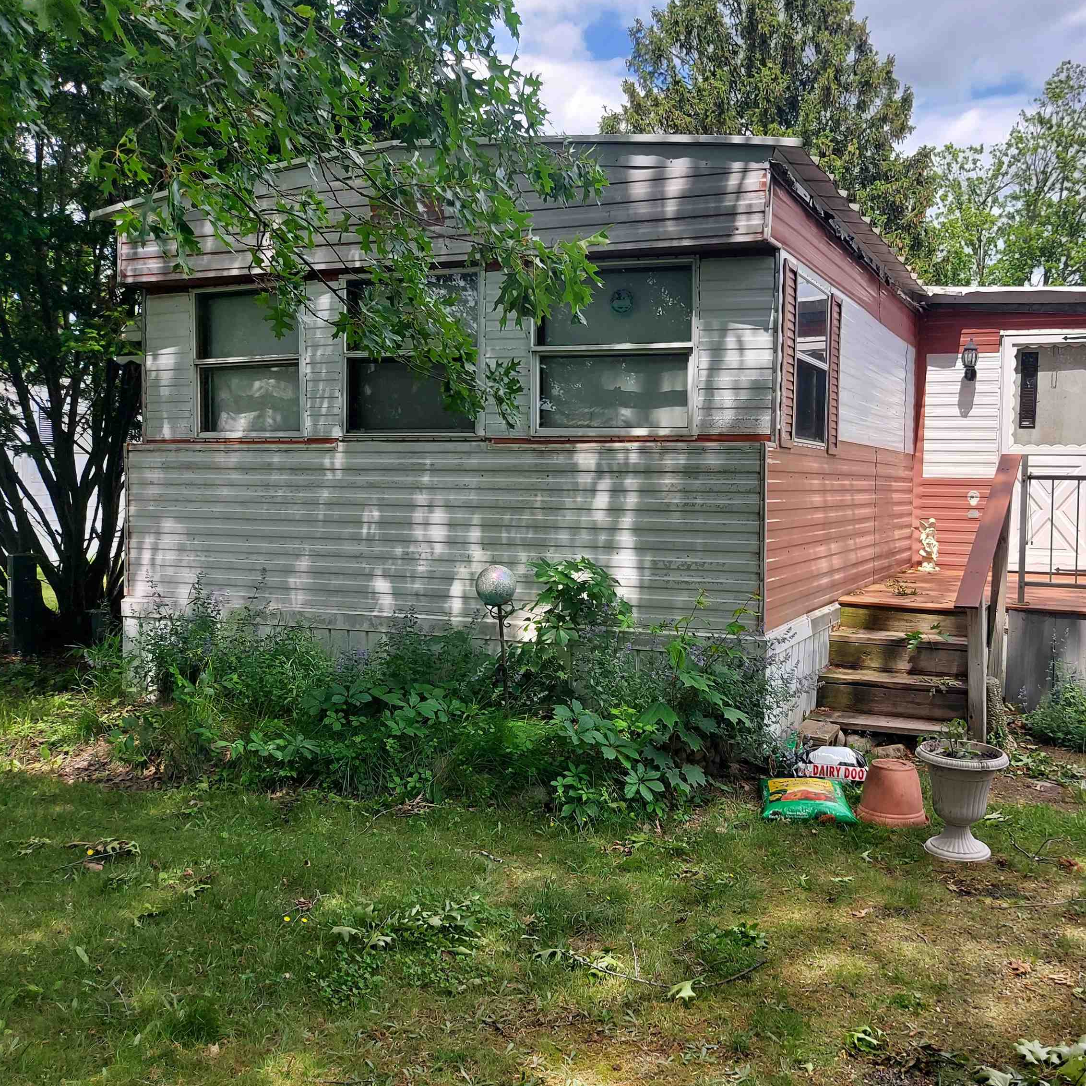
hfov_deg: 53.0
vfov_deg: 54.0
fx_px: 1065
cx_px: 726
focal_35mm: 30
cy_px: 534
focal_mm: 4.6
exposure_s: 1/805
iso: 50
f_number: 2
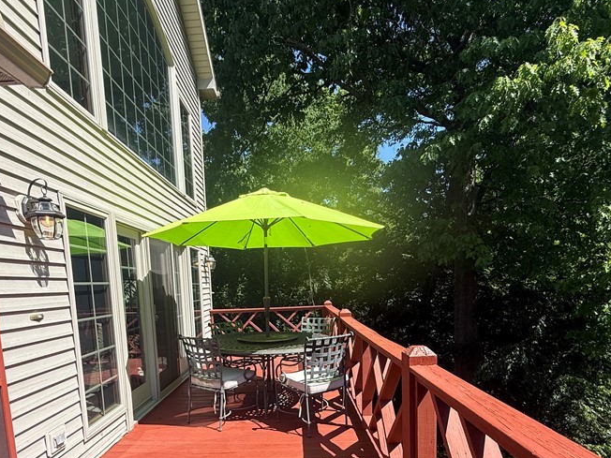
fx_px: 388
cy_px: 334
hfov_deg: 76.3
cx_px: 282
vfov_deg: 58.4
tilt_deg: -6.9
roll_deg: +2.3
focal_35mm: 22
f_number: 2.2
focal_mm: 2.22
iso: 50
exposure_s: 1/955
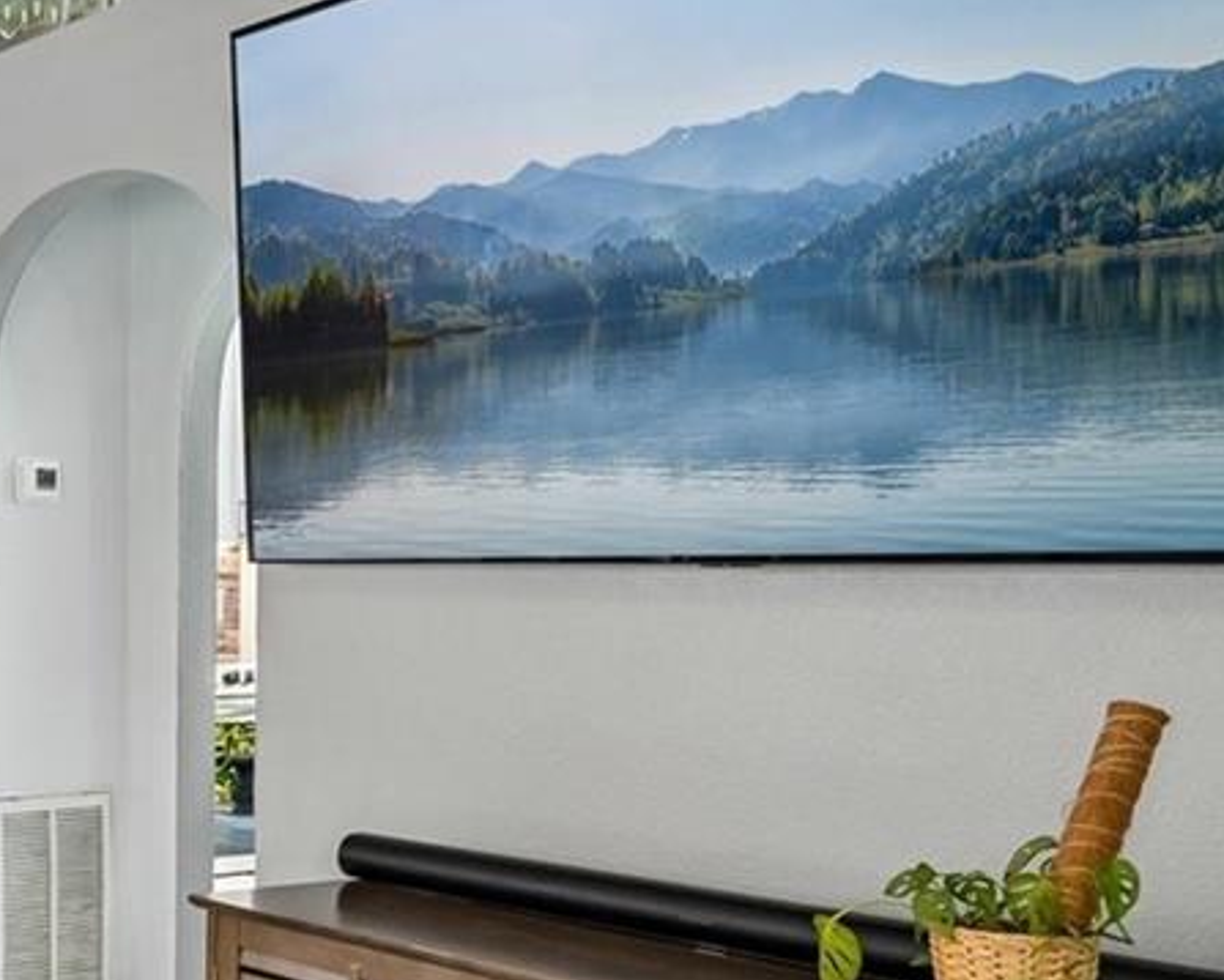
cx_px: -438
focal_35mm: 47
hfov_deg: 29.9
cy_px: 578
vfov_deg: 32.0
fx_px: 1703
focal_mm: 14
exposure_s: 1/15
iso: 400
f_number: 8
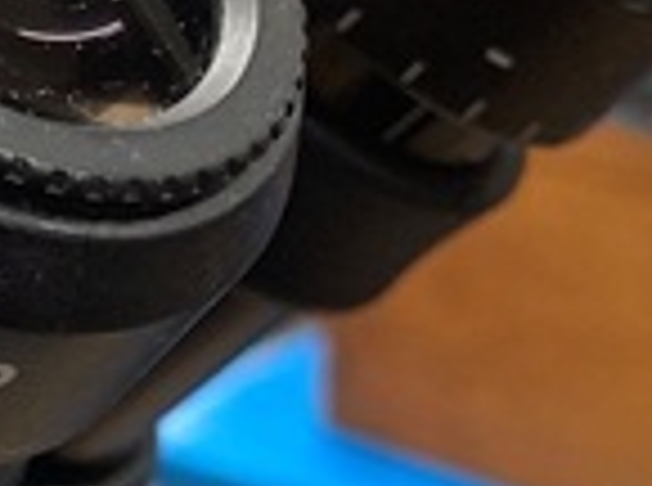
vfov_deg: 11.9
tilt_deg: -18.4
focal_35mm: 124
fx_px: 2330
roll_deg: +5.2
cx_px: -427
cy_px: 374
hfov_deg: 14.5
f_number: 1.8
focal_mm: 3.99
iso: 100
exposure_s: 1/60
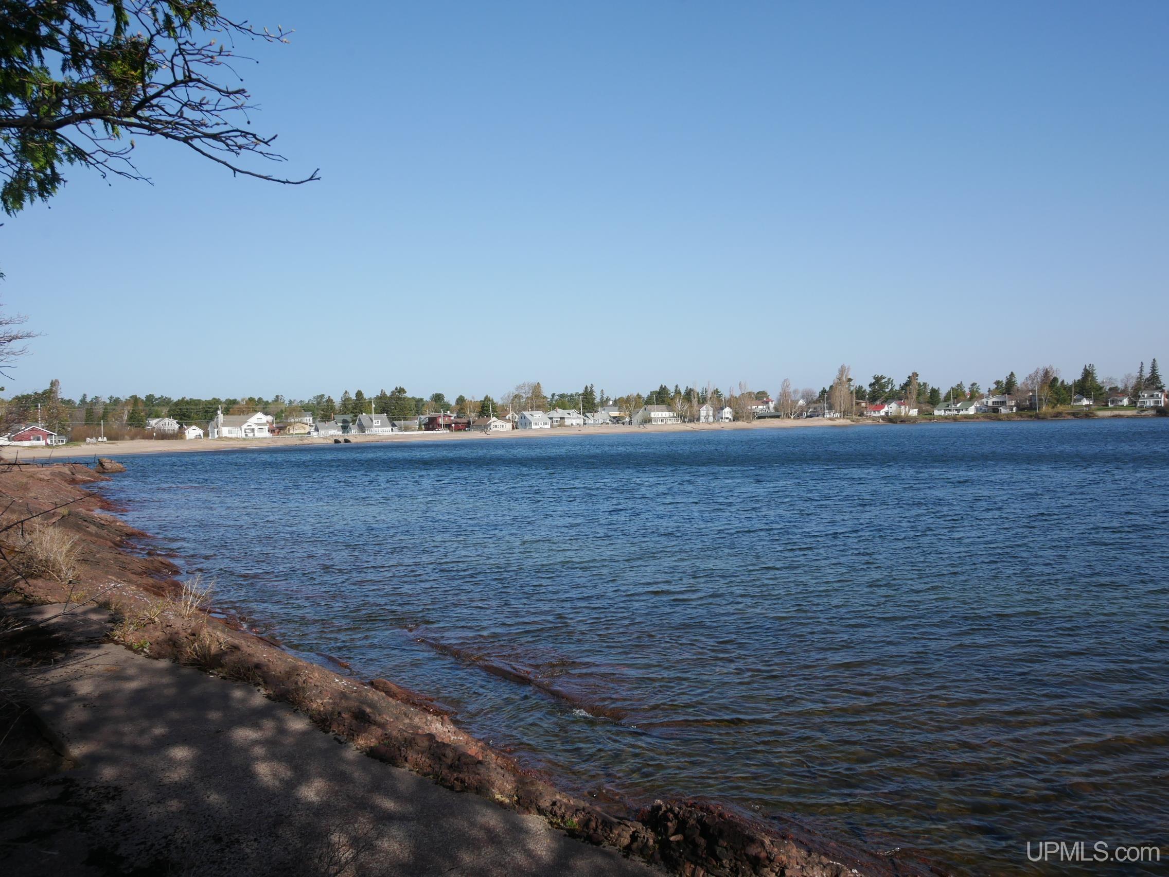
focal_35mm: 28
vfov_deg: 49.7
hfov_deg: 63.4
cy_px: 438
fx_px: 946
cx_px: 584
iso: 200
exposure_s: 1/400
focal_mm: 14
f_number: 8
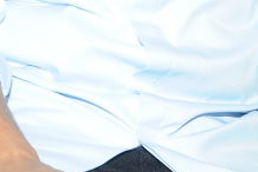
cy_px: -144
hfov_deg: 13.1
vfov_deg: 8.8
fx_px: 1066
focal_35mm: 149
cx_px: -111
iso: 200
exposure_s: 1/125
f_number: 8
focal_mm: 32
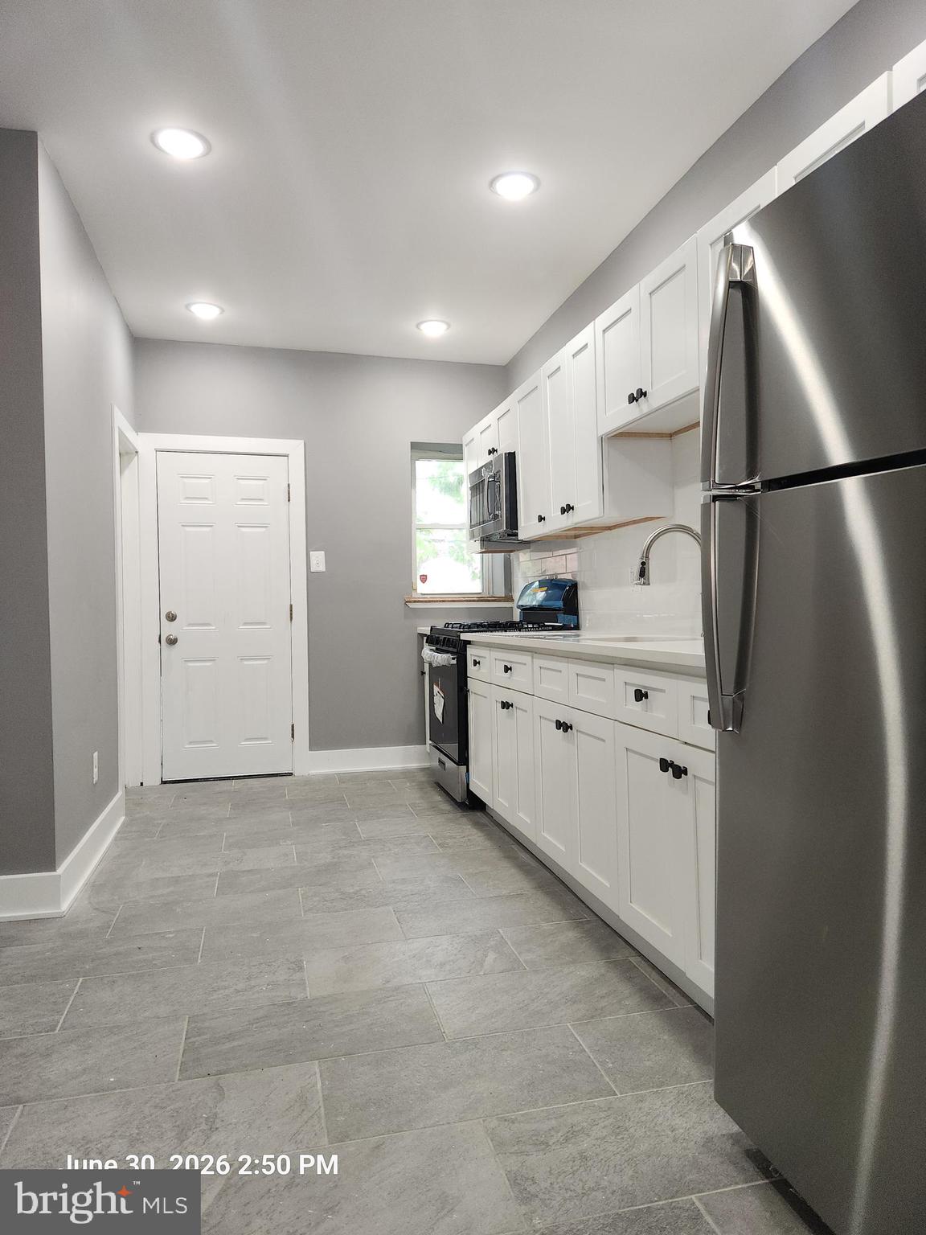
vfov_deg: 73.9
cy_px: 618
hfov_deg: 58.9
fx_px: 820
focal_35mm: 23
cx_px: 463
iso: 64
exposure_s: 1/60
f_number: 1.8
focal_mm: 5.4
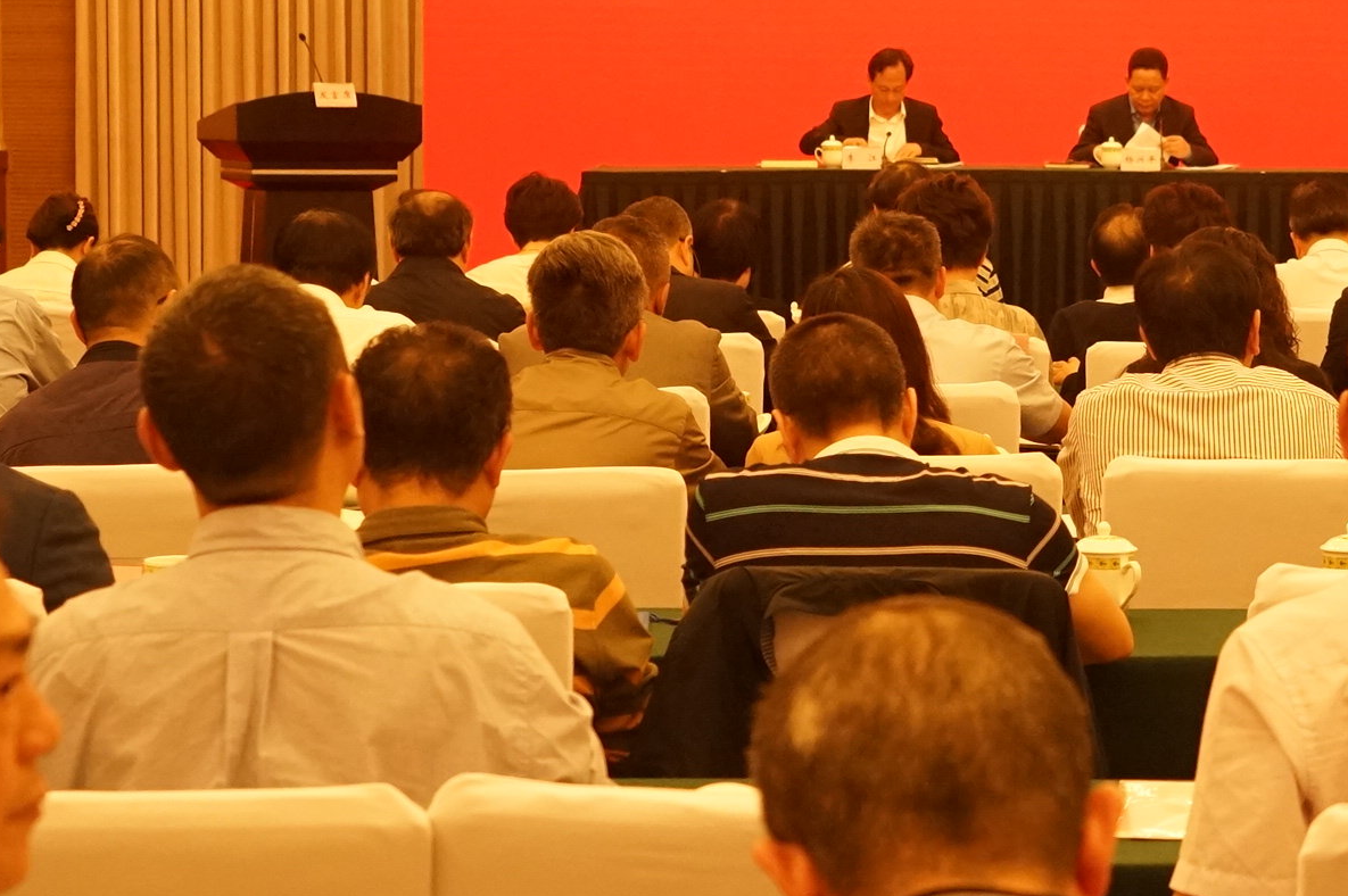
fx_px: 3704
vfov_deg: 13.8
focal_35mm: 99
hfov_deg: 20.3
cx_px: 1122
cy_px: 298
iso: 3200
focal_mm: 39
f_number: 4.5
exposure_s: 1/125
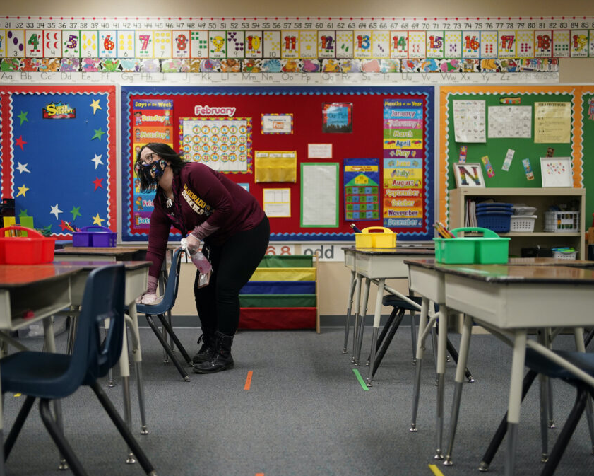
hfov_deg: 45.8
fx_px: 703
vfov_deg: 37.3
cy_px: 240
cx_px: 281
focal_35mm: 40
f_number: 1.8
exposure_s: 1/500
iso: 1600
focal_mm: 35
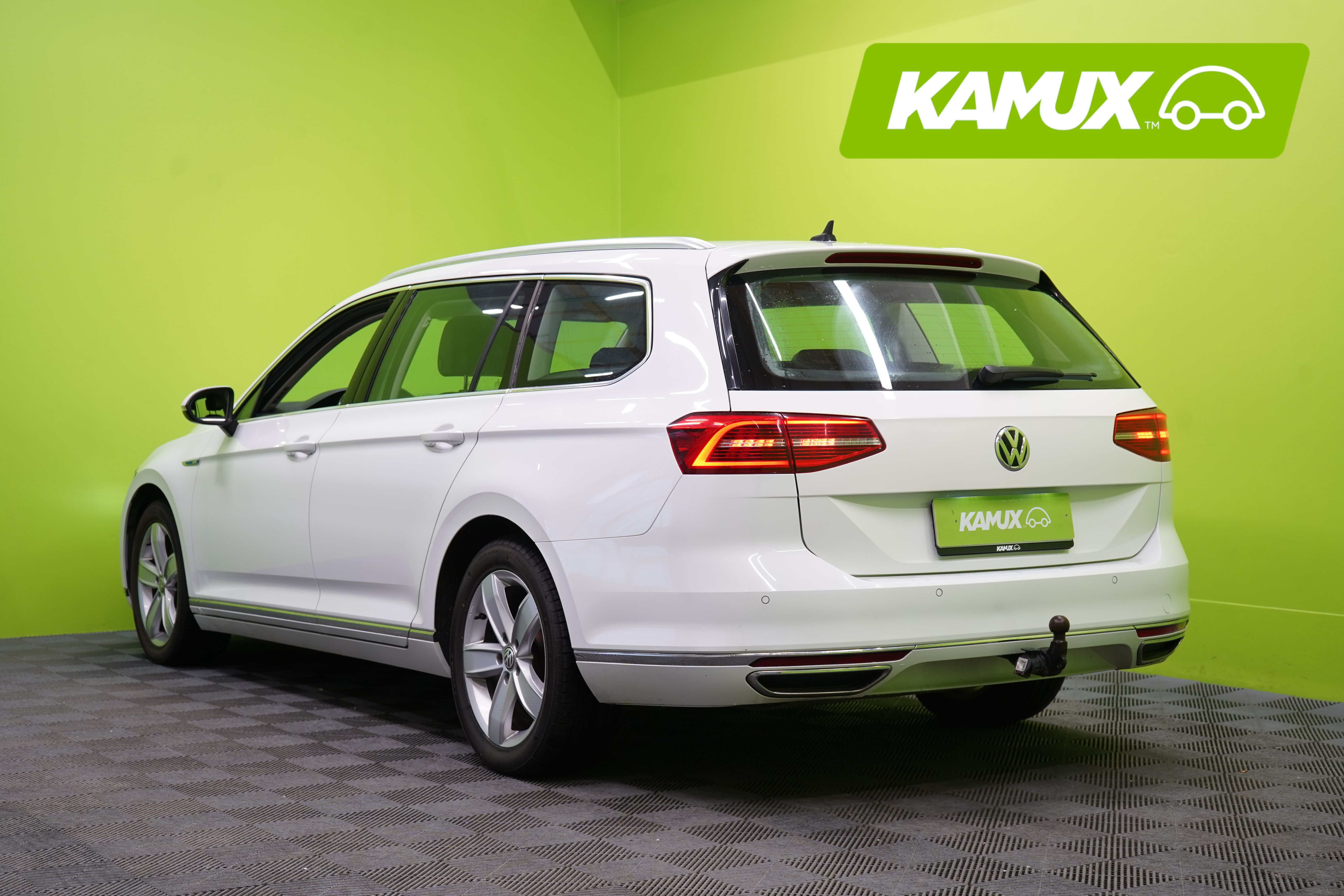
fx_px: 1941
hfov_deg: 38.2
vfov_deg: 26.0
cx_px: 672
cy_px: 448
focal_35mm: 52
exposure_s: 1/30
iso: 400
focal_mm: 52
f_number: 5.6
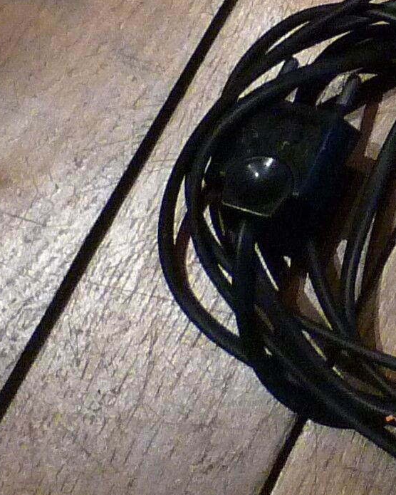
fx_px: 1626
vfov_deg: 16.1
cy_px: -199
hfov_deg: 11.7
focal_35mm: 111
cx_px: 917
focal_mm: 4.4
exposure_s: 1/30
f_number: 2.8
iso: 320
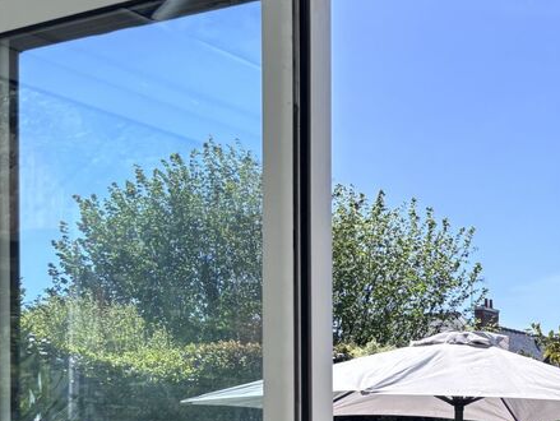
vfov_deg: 19.9
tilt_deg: -1.2
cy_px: 462
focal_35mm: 71
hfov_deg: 25.4
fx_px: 1150
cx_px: 617
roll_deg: +0.3
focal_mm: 5.96
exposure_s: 1/2571
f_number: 1.6
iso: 50
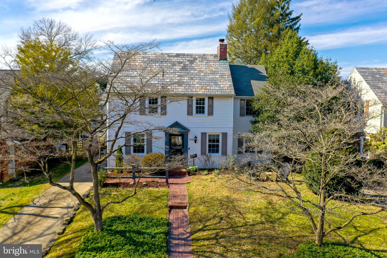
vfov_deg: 46.4
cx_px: 194
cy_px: 129
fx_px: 301
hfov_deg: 65.5
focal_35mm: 28
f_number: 4
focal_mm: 10.26
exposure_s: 1/320
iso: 100
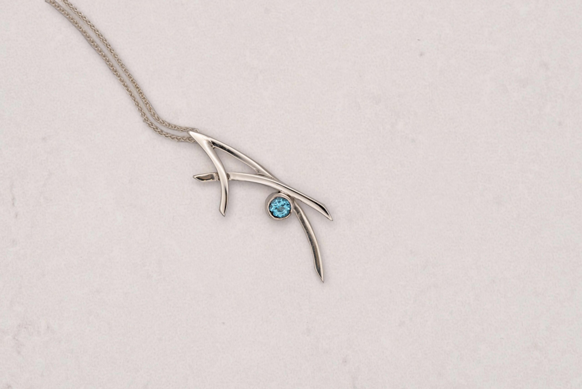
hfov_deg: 19.4
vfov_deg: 13.1
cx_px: 291
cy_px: 194
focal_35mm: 105
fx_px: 1698
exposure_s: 1/400
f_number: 7.1
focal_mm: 105
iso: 640
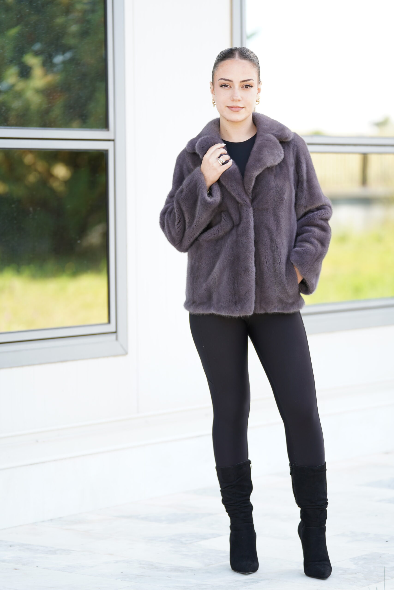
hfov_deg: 11.2
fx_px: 2002
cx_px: 197
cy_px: 295
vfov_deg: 16.8
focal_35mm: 122
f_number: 2.8
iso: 200
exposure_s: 1/250
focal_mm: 122
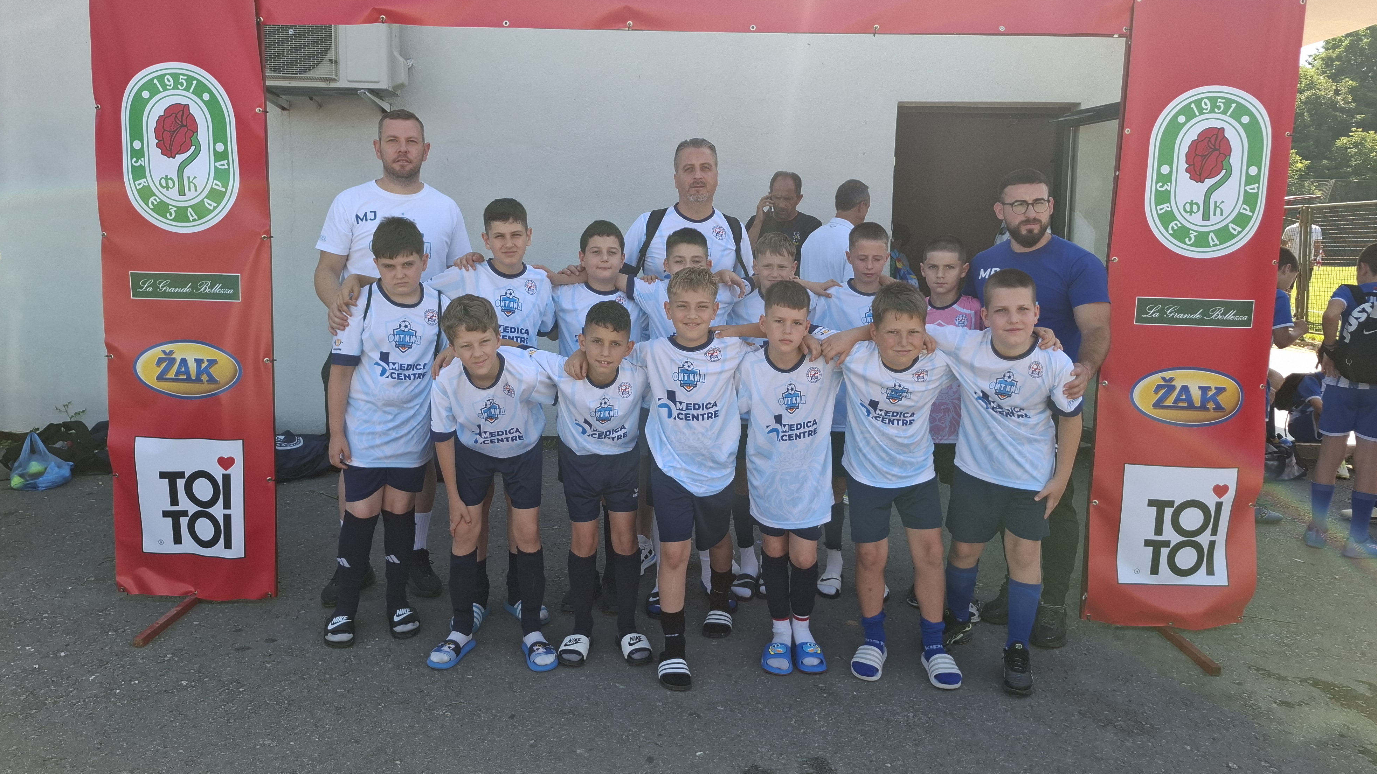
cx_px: 678
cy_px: 340
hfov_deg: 71.9
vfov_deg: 44.3
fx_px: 949
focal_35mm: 26
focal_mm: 5.54
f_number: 1.8
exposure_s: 1/380
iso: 50
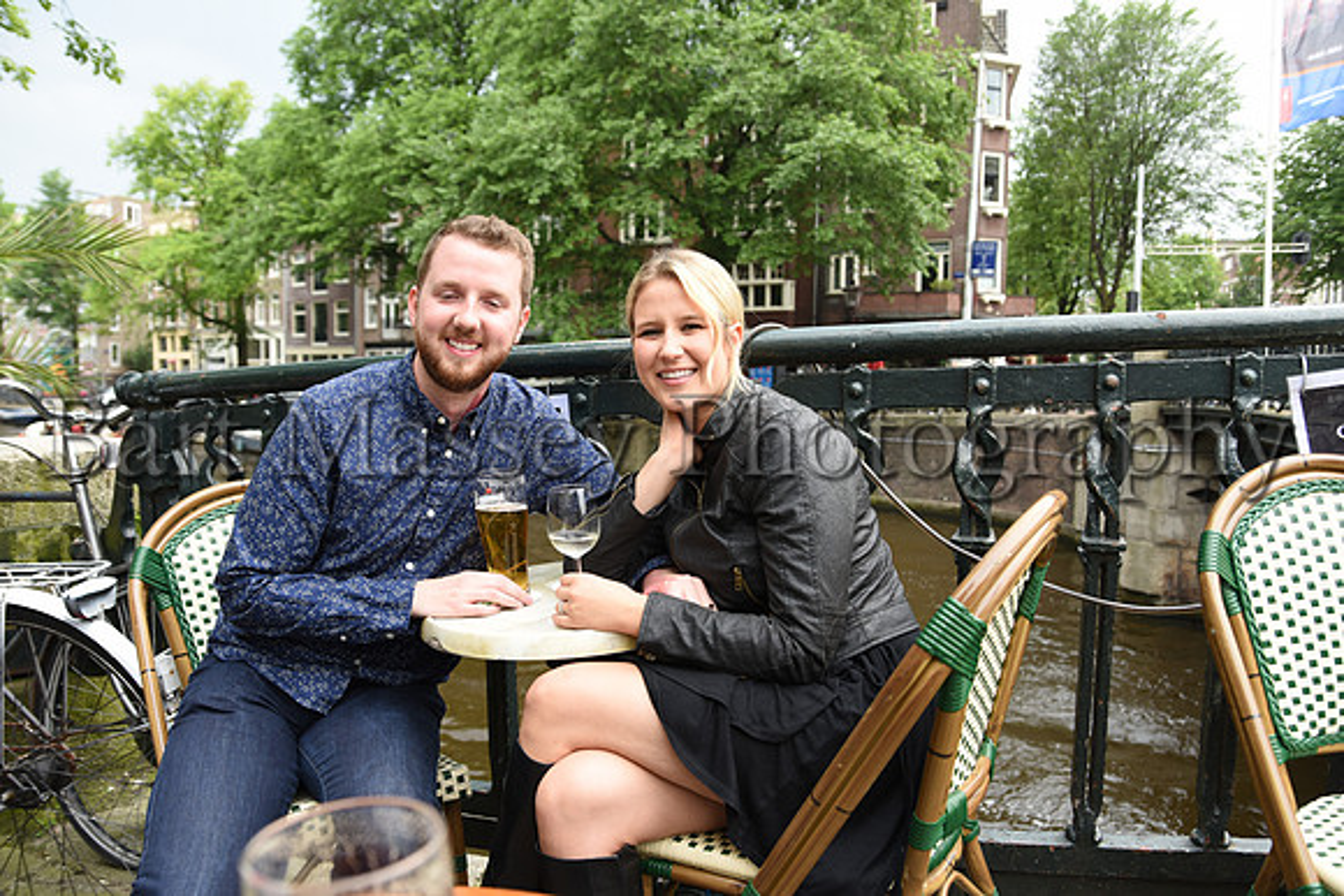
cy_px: 448
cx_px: 672
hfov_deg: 65.5
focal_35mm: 28
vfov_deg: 46.4
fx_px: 1046
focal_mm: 28
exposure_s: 1/50
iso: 200
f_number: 4.5
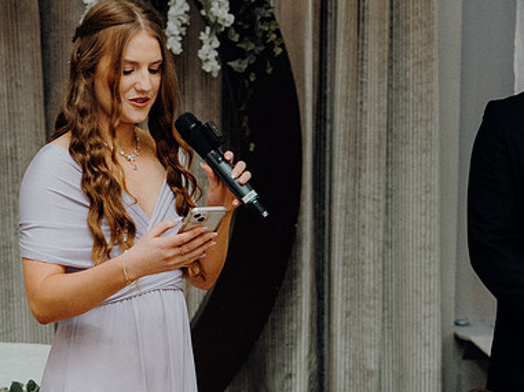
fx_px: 1951
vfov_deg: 11.5
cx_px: 139
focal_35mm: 129
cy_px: 204
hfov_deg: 15.2
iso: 2500
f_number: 3.5
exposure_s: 1/200
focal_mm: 59
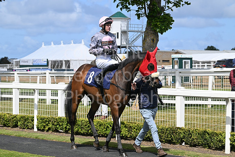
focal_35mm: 102
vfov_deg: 13.4
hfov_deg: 20.0
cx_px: 118
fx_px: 666
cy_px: 78
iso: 400
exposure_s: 1/2000
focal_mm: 102
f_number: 6.3
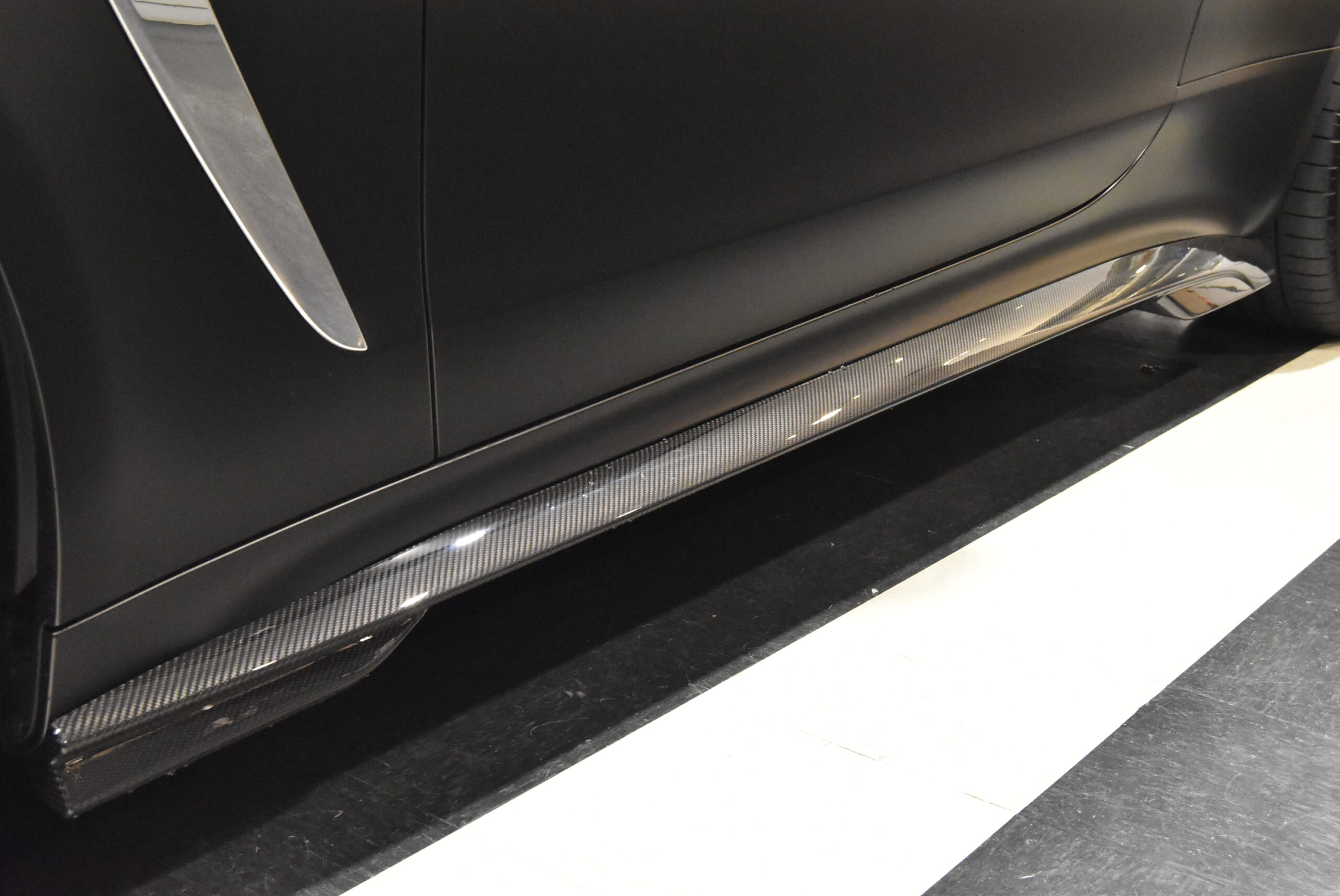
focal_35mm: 46
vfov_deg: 29.0
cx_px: 670
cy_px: 448
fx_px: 1732
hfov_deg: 42.3
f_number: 8
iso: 6400
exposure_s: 1/40
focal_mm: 31
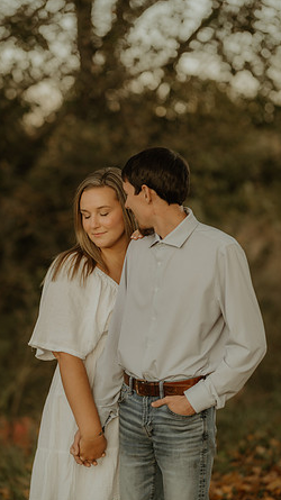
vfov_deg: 23.7
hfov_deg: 13.4
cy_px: 252
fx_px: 1193
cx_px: 128
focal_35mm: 90
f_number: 1.8
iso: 100
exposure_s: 1/200
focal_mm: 85
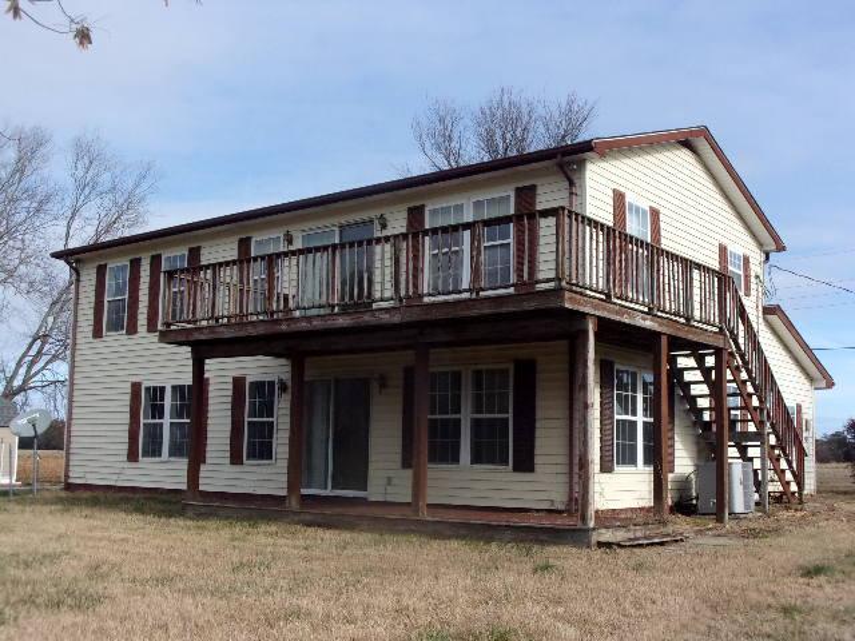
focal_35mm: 43
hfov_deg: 43.9
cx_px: 428
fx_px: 1062
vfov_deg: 33.6
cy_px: 320
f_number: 12.5
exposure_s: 1/200
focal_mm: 7.8
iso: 200
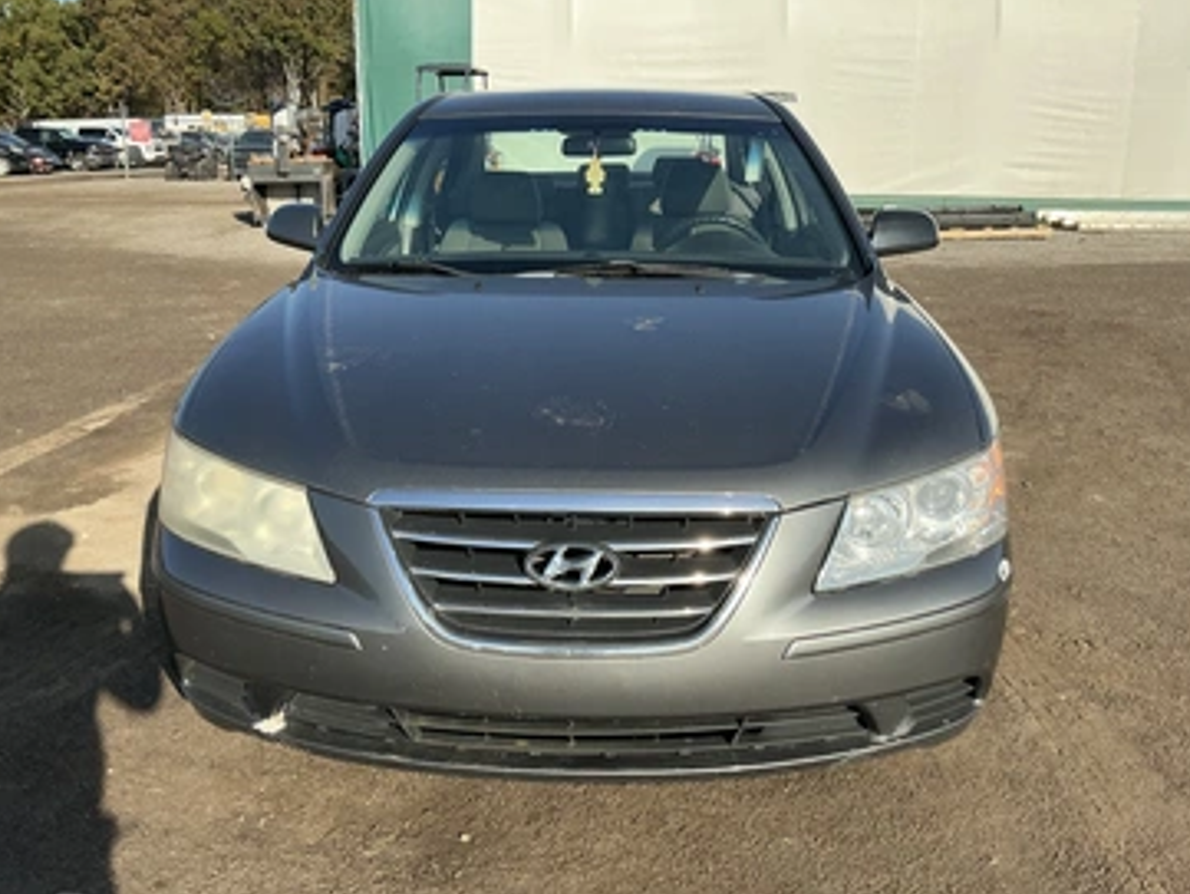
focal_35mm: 31
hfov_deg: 58.3
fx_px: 1066
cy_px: 455
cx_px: 580
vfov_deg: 45.5
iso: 25
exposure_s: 1/1250
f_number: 1.8
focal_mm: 3
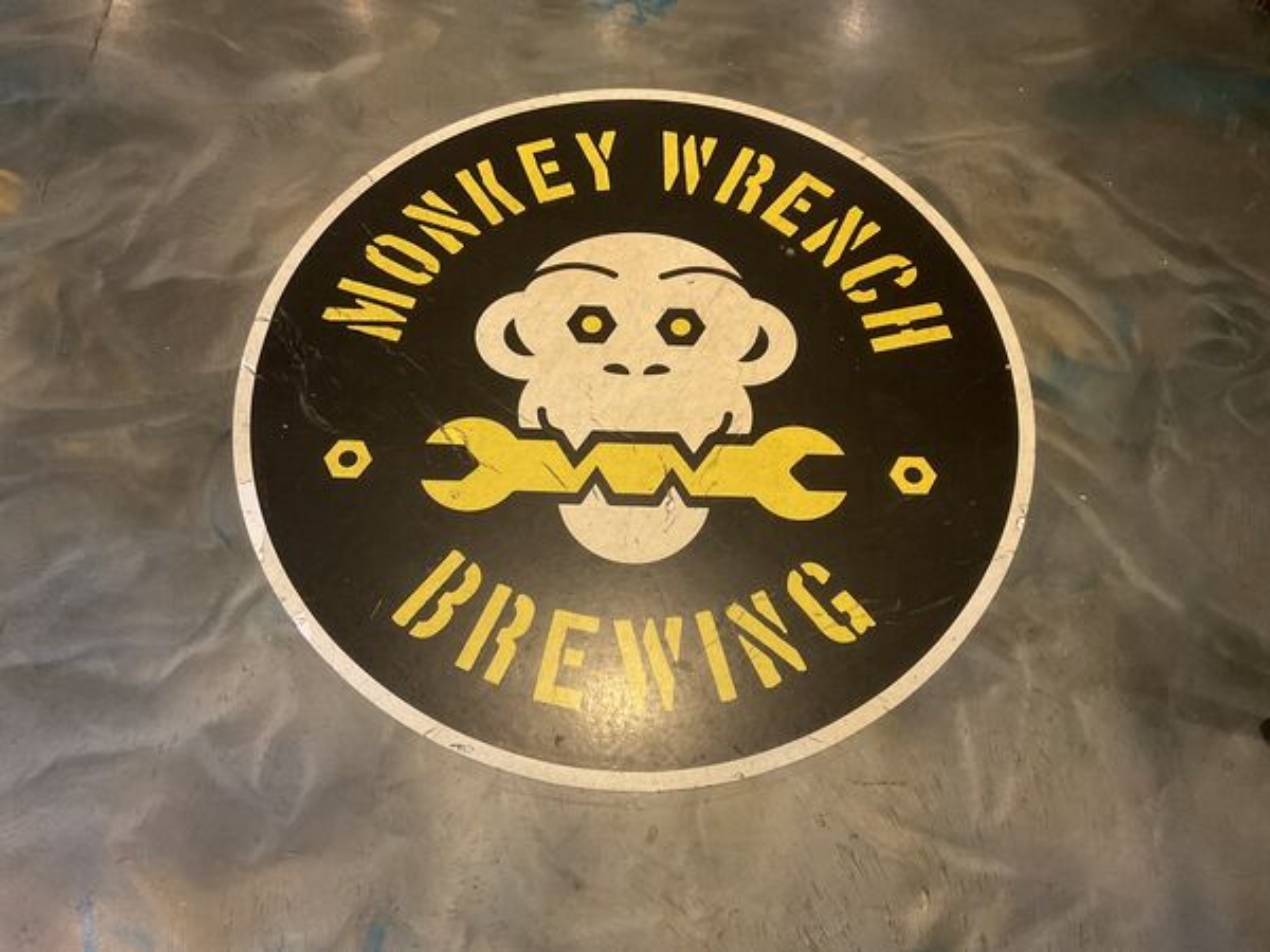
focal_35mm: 29
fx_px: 1064
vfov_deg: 48.2
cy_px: 476
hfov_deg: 61.7
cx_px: 635
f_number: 1.8
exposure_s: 1/30
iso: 250
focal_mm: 3
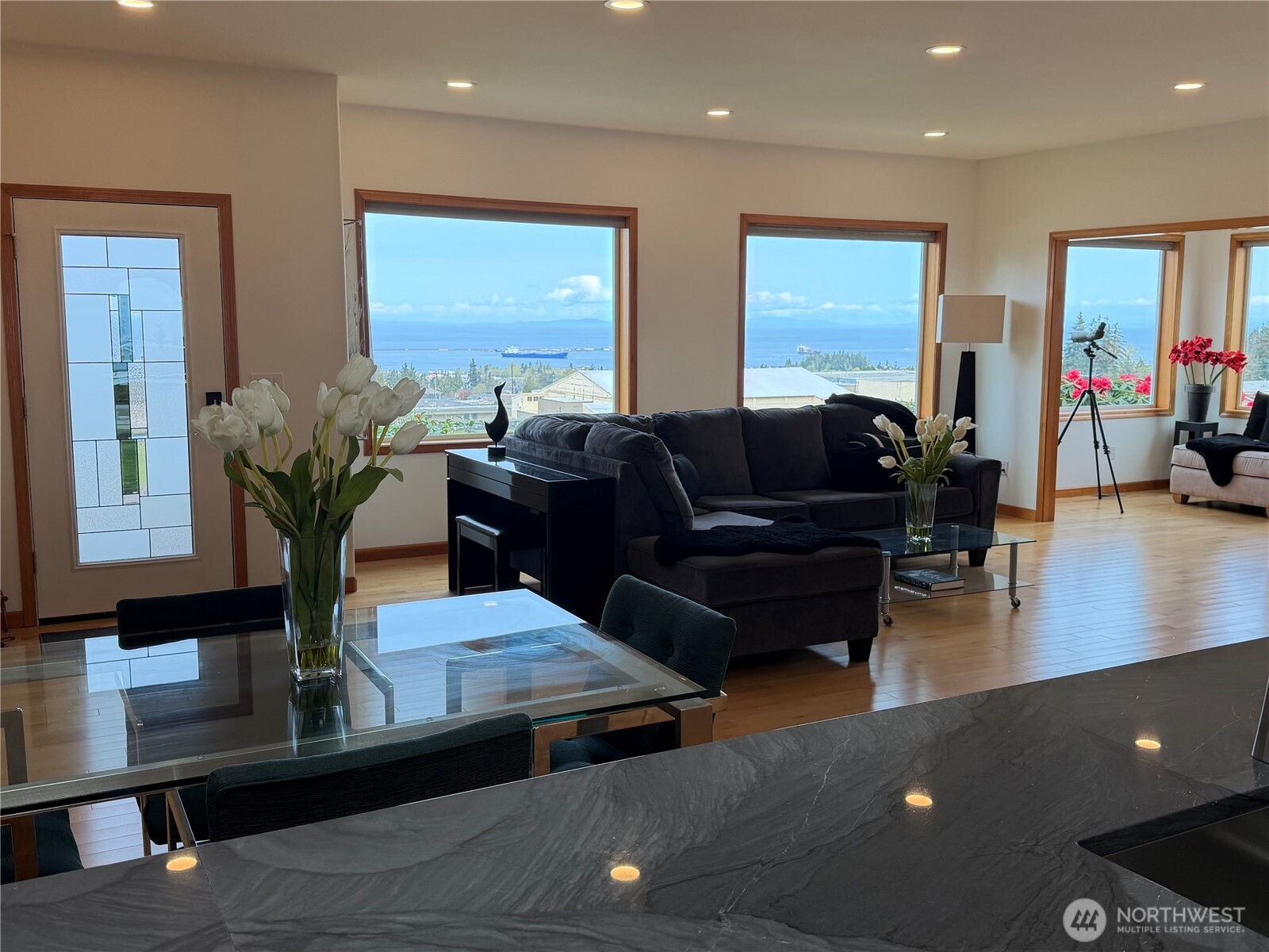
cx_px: 634
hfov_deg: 71.6
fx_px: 880
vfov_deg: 56.8
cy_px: 476
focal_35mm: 24
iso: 100
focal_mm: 6.76
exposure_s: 1/370
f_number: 1.78
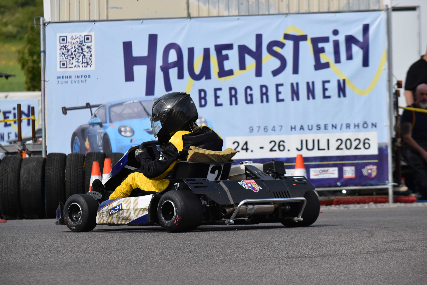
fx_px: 2669
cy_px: 142
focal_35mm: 225
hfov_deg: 9.1
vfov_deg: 6.1
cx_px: 214
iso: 400
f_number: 7.1
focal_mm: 150
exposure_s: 1/1600
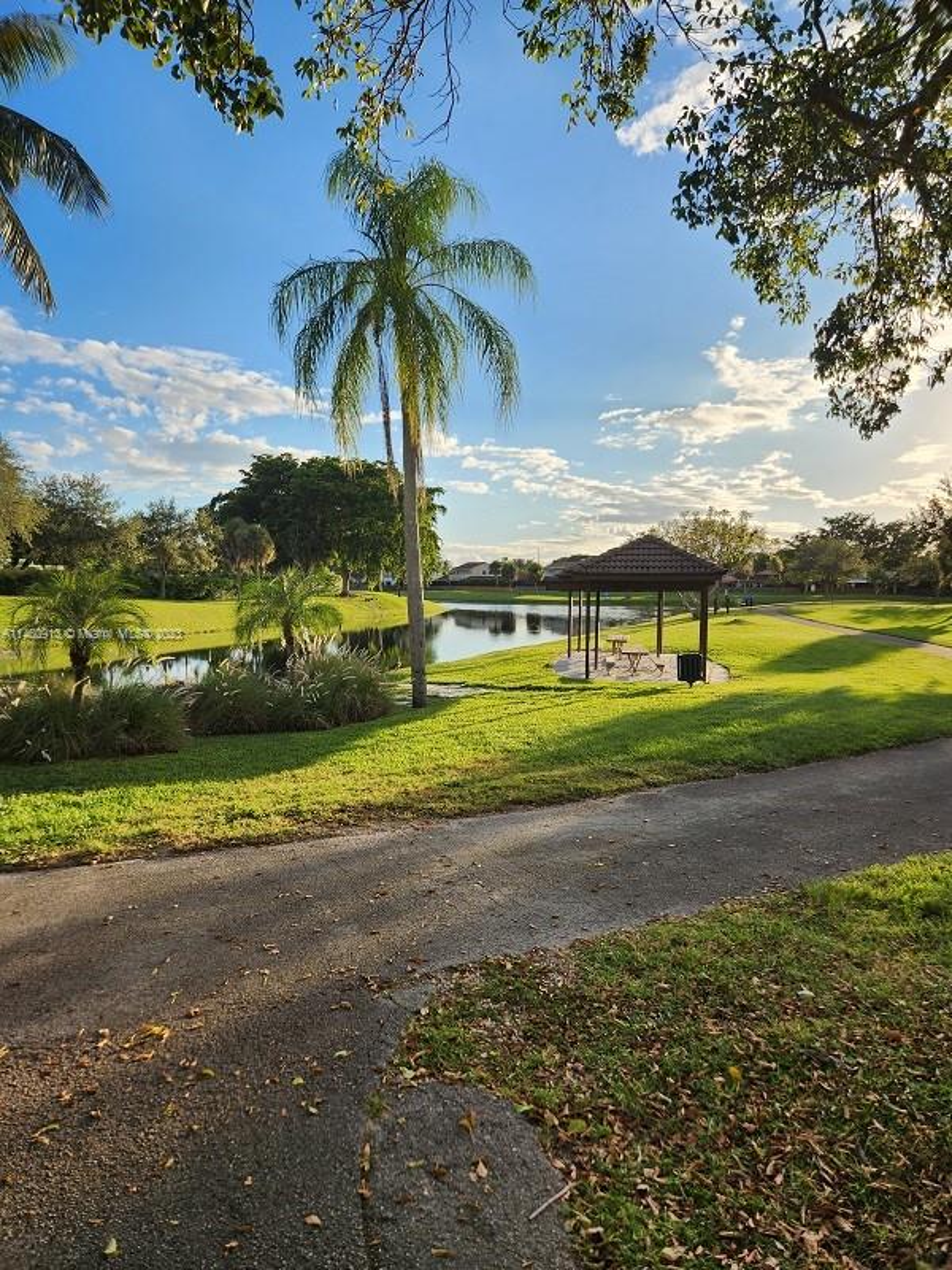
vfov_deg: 73.9
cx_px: 476
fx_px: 843
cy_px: 635
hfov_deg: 58.9
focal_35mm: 23
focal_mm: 5.4
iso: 20
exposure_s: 1/1055
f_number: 1.8
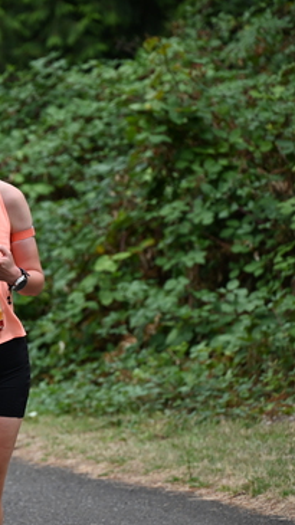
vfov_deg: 6.8
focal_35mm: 316
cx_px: -55
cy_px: 262
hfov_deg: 3.8
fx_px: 4399
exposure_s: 1/400
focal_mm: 200
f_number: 6.3
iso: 400
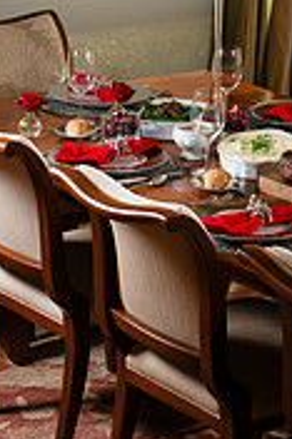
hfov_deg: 10.6
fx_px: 1560
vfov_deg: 15.9
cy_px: 55
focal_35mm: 128
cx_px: 267
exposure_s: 1/100
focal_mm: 50
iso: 320
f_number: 6.3
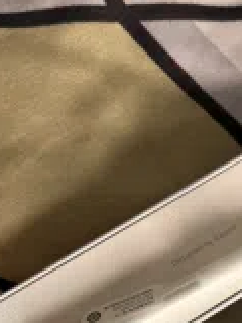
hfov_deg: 21.6
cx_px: 256
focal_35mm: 65
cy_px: 311
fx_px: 606
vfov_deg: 28.3
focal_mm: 5.7
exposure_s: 1/72
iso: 125
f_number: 1.5
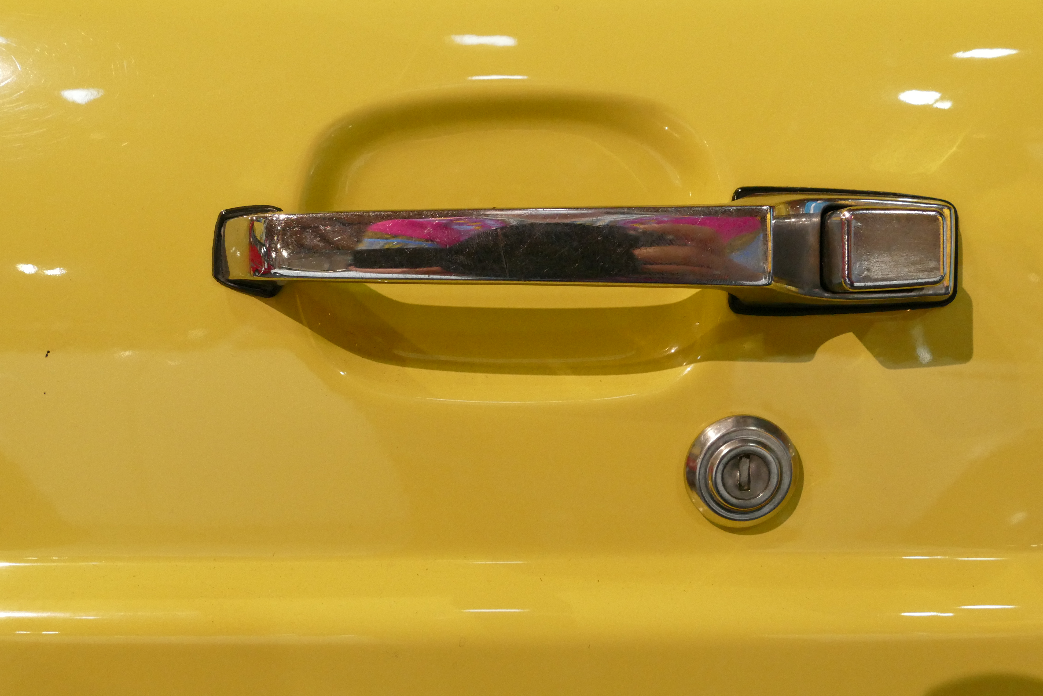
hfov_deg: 57.2
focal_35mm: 33
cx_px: 522
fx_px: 956
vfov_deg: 40.0
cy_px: 348
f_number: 4.5
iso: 1600
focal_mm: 12.12
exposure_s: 1/80
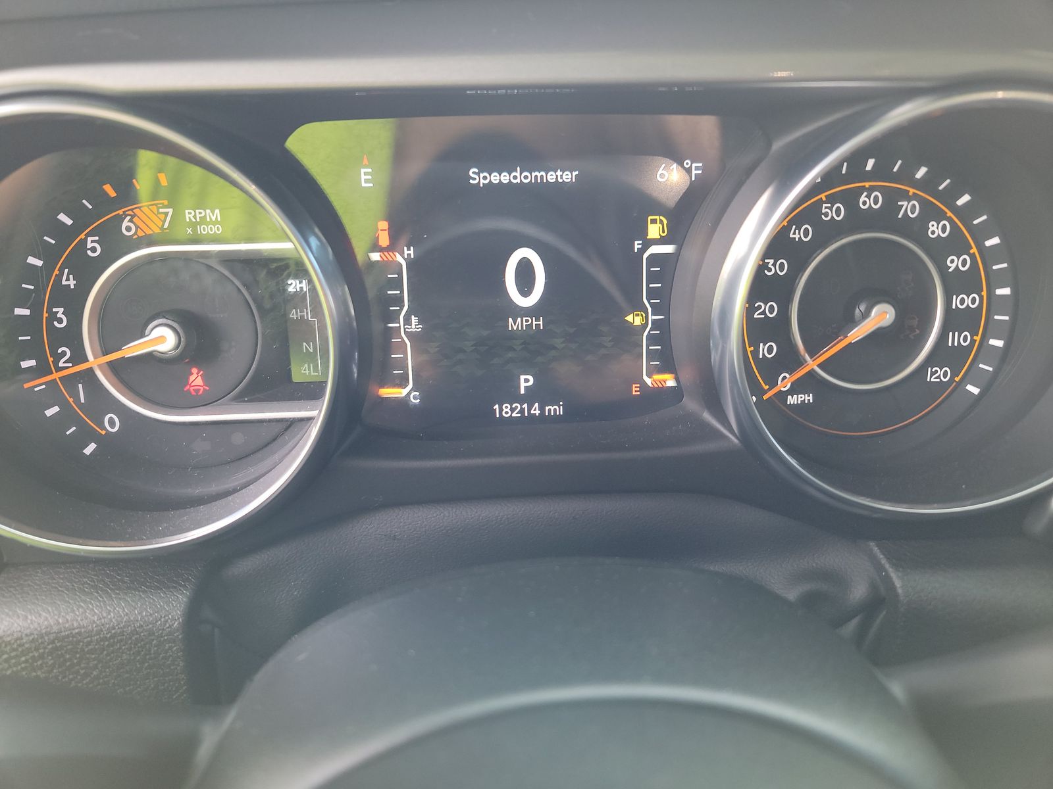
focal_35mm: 24
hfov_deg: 71.6
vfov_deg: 56.8
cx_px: 526
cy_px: 394
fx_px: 730
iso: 234
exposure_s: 1/59
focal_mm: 6.7
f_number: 1.8
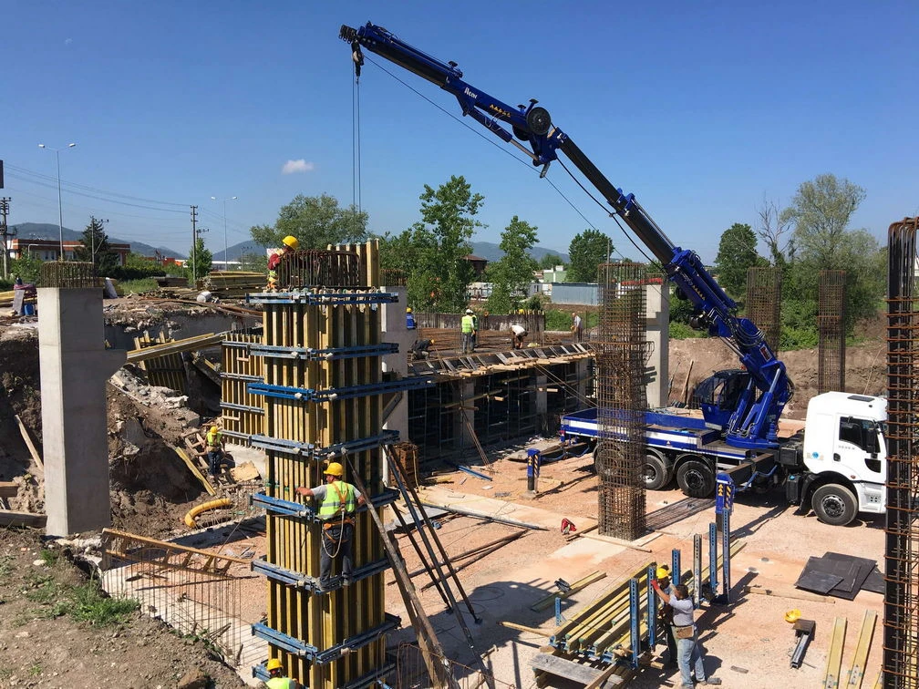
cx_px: 460
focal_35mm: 29
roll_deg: +0.0
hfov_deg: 61.7
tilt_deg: -2.4
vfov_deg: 48.2
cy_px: 344
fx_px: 770
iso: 25
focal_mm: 4.15
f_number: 2.2
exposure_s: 1/1508
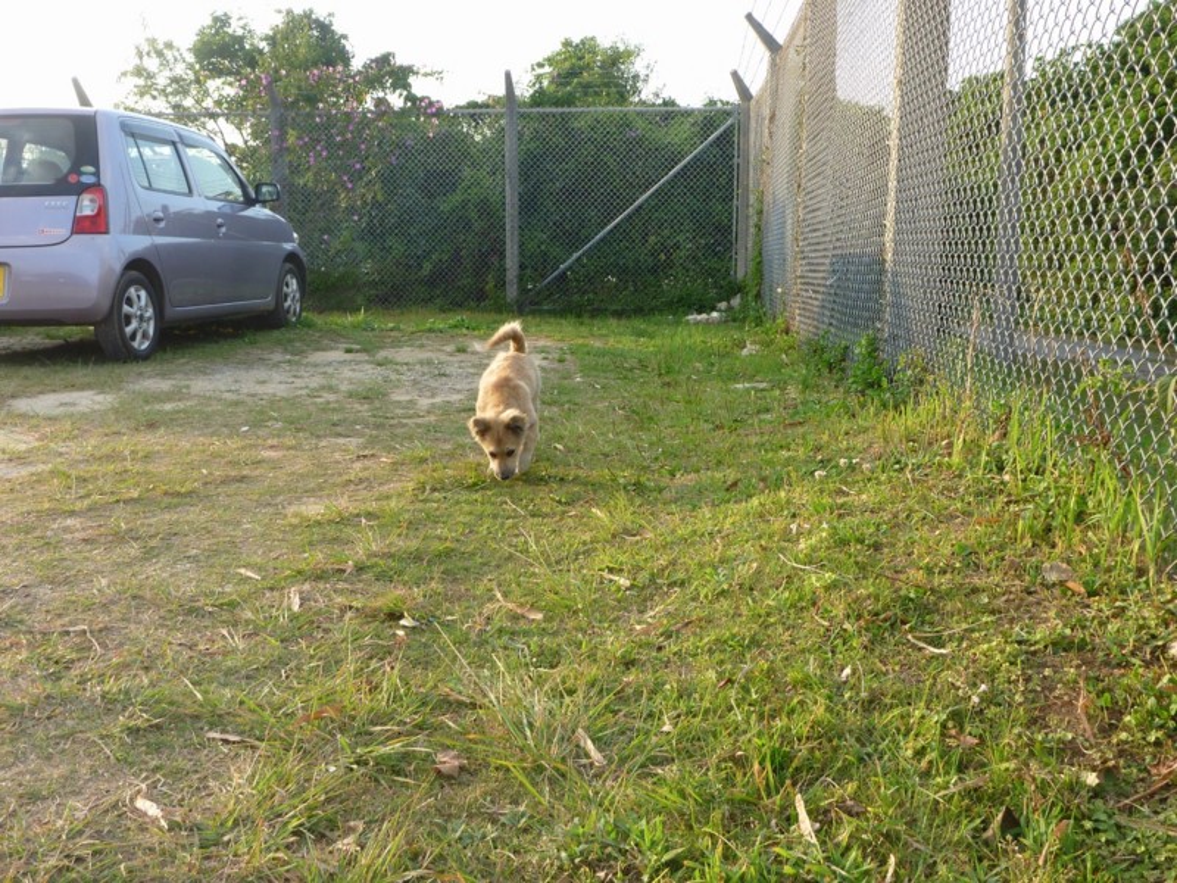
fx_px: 1156
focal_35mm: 34
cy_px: 442
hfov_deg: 54.0
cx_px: 588
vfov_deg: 41.8
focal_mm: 6
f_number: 3.7
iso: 80
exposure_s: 1/80
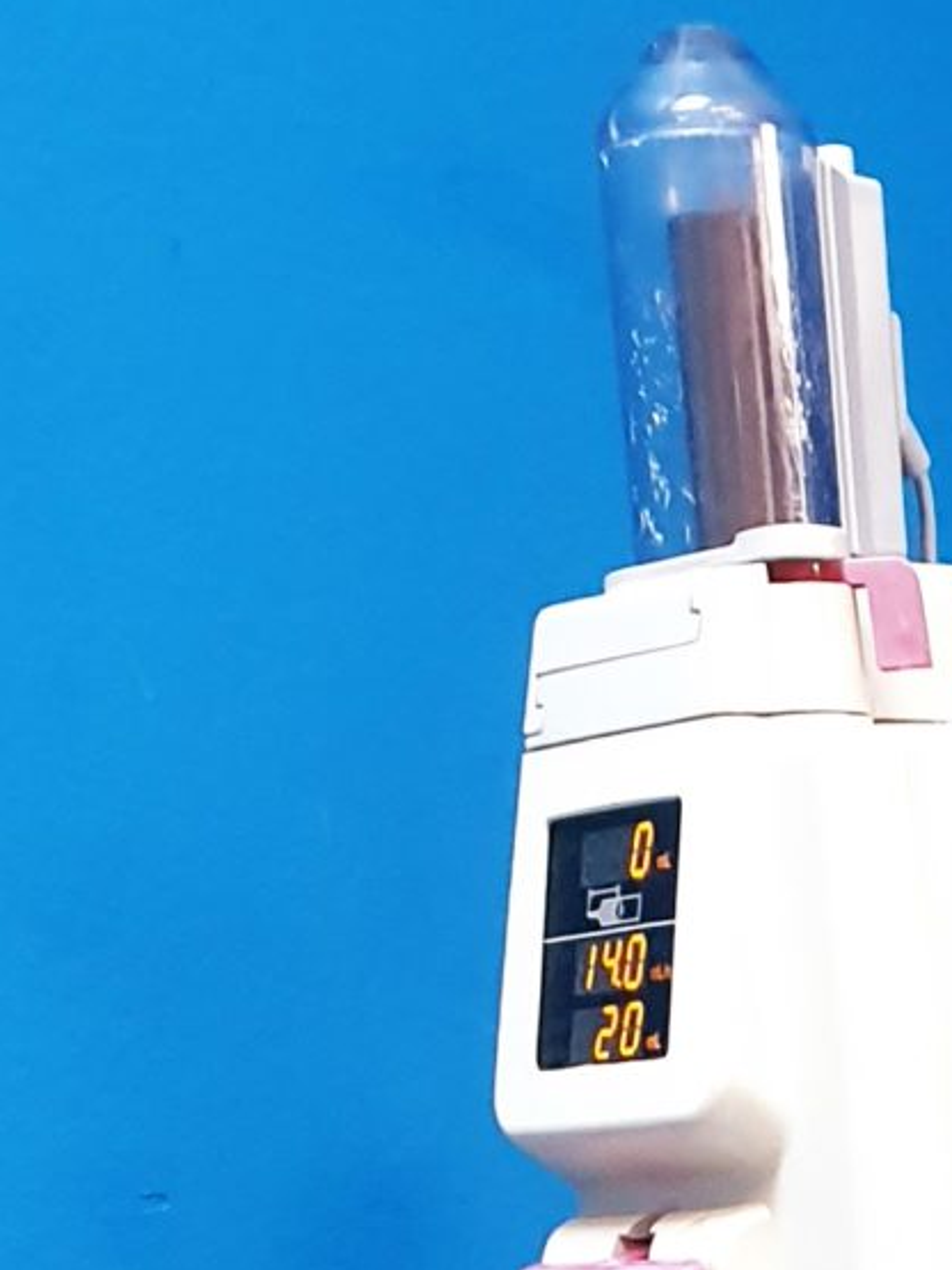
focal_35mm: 120
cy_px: 2819
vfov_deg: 13.2
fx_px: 4402
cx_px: 1389
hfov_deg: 11.8
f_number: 2.4
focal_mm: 4.3
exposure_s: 1/33
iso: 320
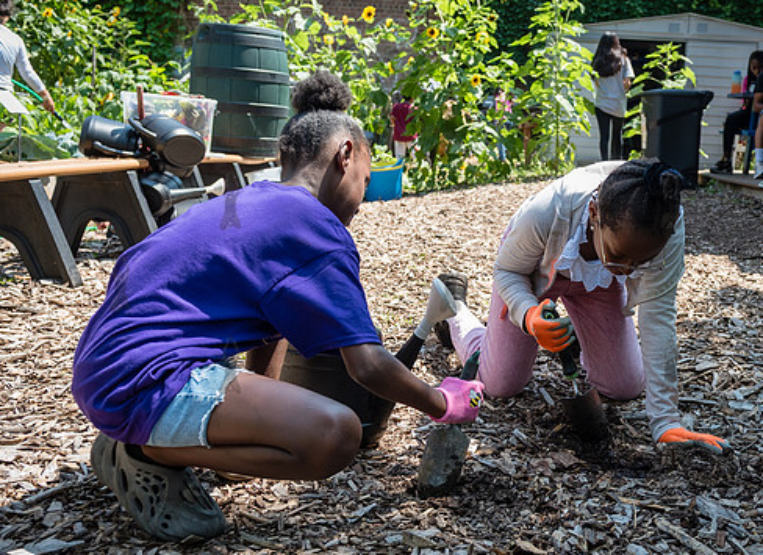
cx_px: 556
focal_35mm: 45
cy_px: 279
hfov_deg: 41.4
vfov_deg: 31.6
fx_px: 981
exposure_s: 1/1000
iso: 500
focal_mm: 29
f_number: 4
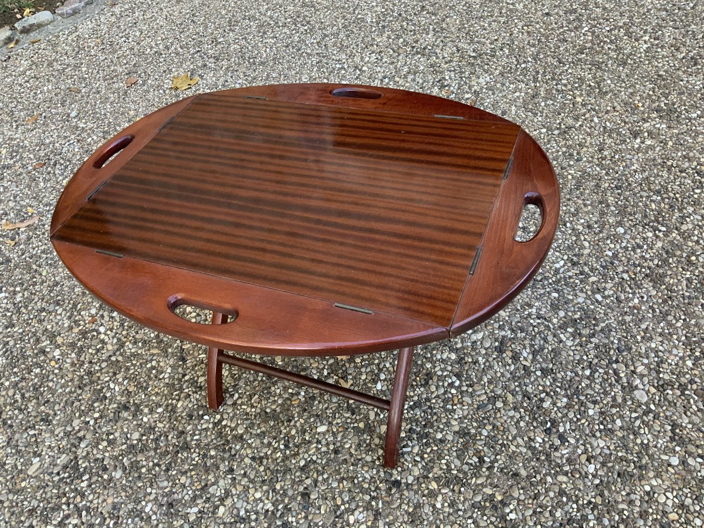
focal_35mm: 29
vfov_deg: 48.2
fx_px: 590
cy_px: 264
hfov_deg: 61.7
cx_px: 352
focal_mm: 3
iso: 64
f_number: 1.8
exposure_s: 1/120
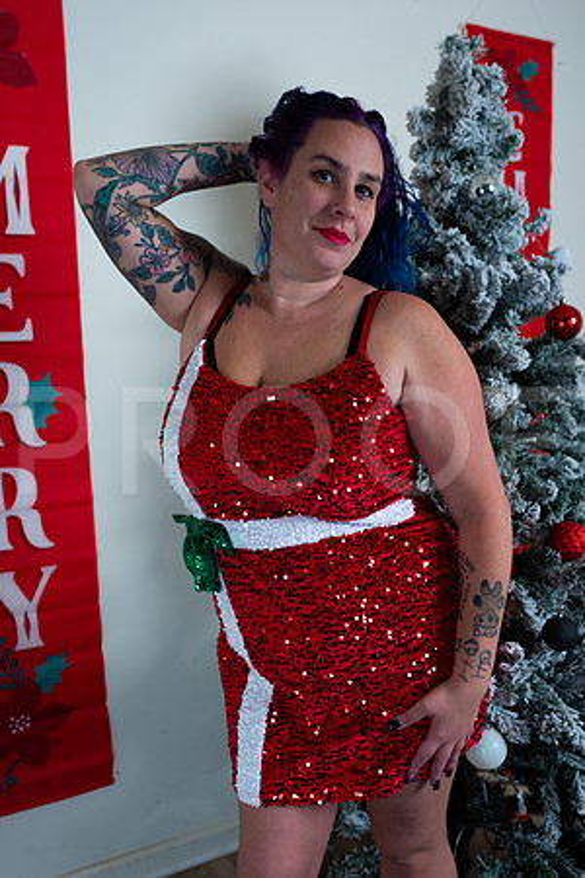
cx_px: 292
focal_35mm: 35
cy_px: 439
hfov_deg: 37.9
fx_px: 853
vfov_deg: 54.4
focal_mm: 35
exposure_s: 1/640
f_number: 5
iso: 400
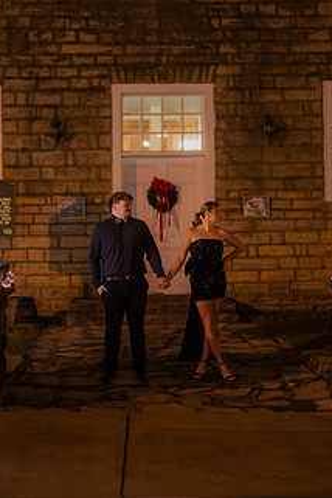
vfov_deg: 28.7
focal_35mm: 70
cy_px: 174
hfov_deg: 19.5
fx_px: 968
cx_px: 171
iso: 2500
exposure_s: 1/100
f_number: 1.4
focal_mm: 50
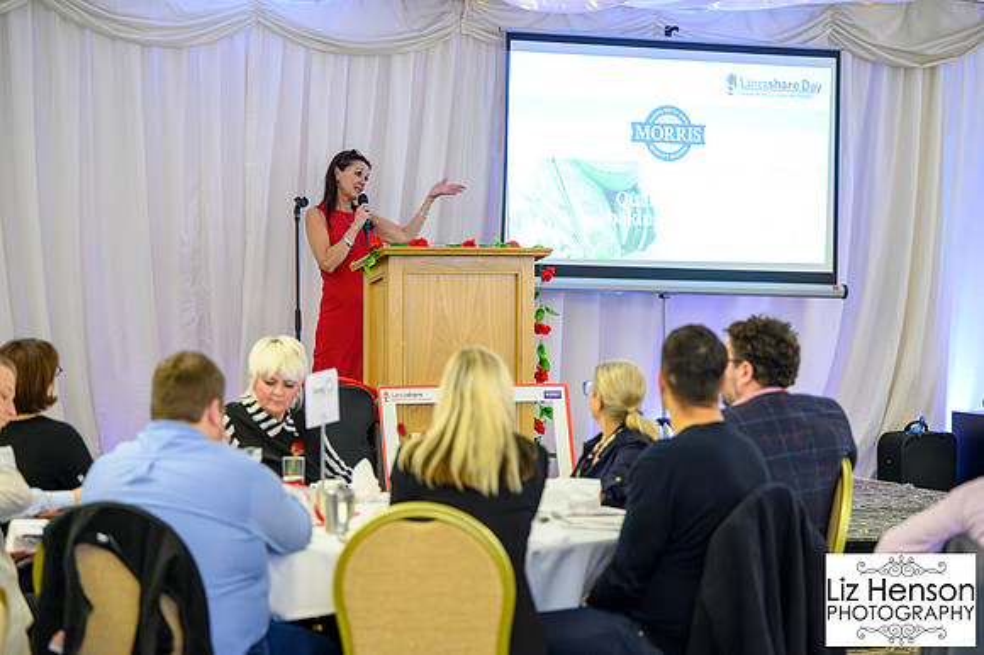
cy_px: 328
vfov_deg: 14.4
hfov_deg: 21.4
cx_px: 492
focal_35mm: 95
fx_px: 2601
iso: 12800
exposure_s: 1/200
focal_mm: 95
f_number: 2.8
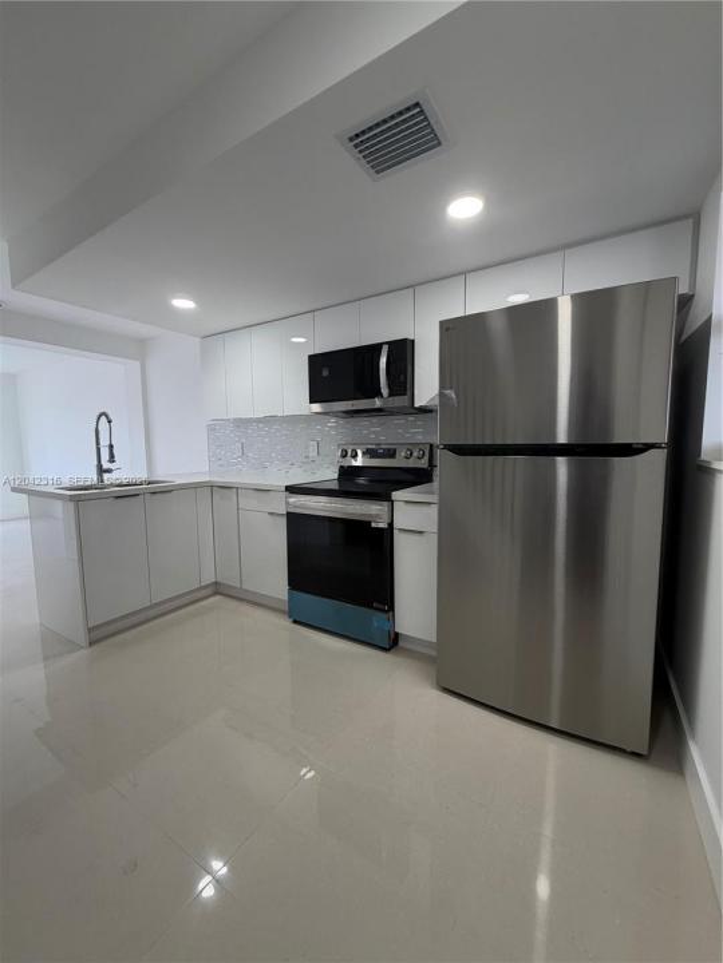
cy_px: 482
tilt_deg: -5.2
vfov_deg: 102.1
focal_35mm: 14
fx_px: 390
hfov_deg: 85.7
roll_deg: +1.2
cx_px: 362
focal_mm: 2.22
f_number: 2.2
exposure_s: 1/120
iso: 160
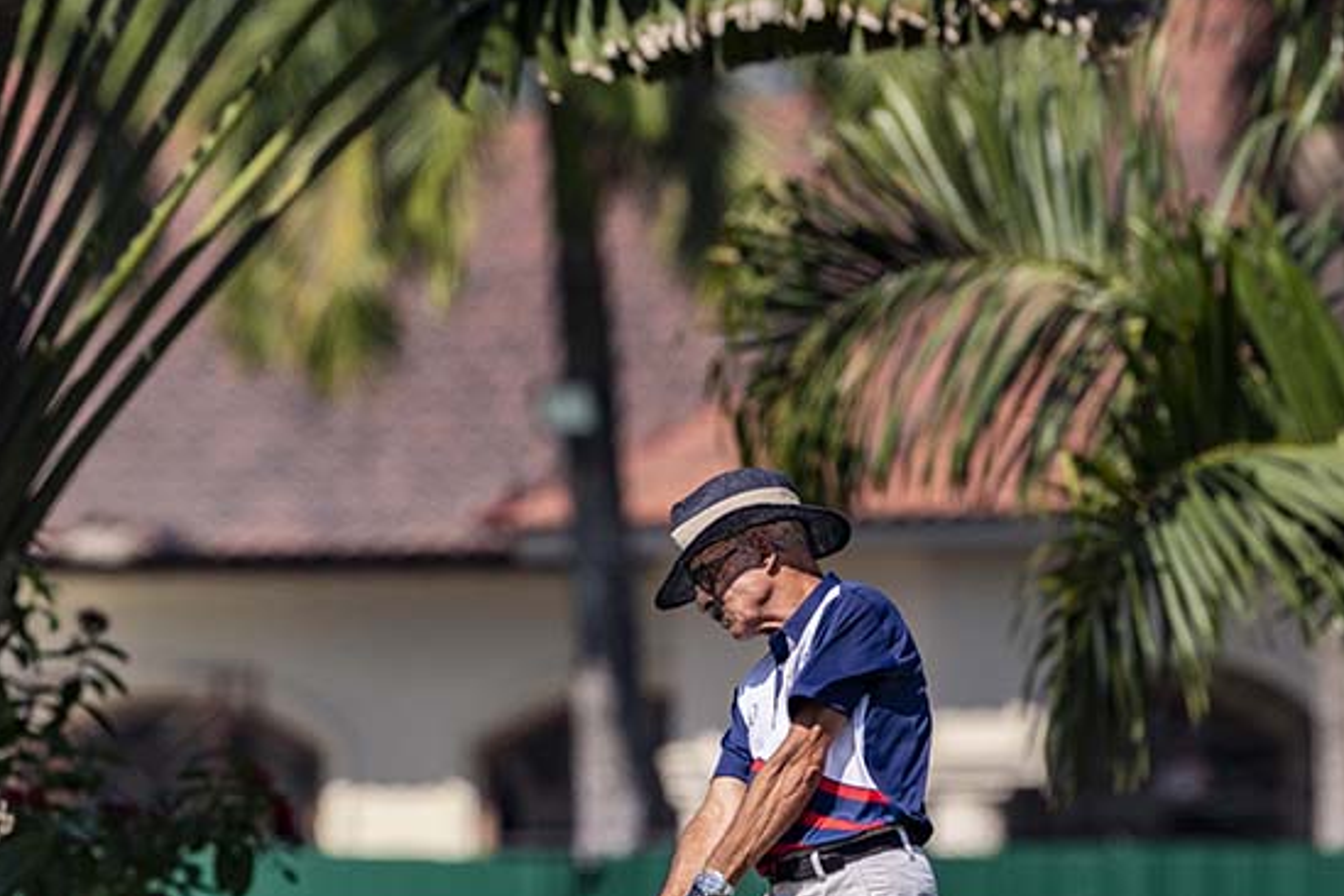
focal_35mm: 700
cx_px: 411
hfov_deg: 2.9
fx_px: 26131
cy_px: 737
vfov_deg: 2.0
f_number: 5.6
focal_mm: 400
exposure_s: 1/4000
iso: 450
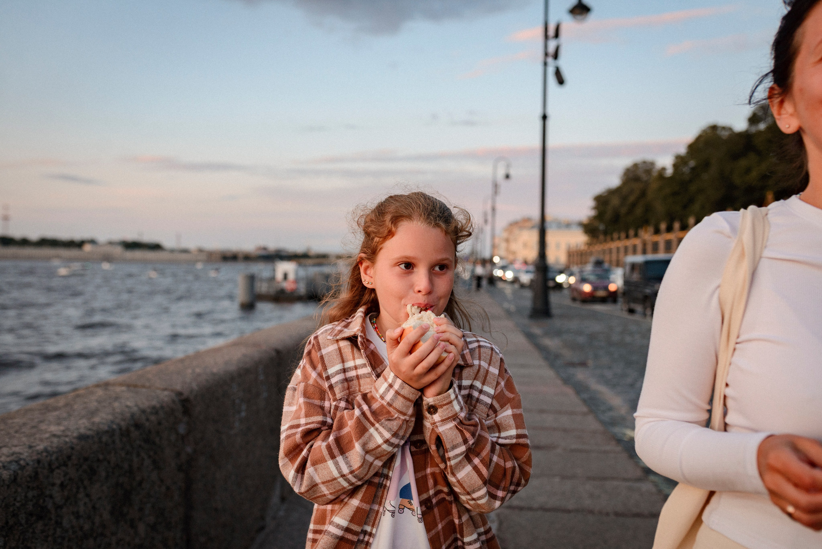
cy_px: 274
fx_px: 799
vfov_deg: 37.9
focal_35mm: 35
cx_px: 411
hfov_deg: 54.4
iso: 200
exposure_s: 1/500
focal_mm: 35
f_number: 3.5
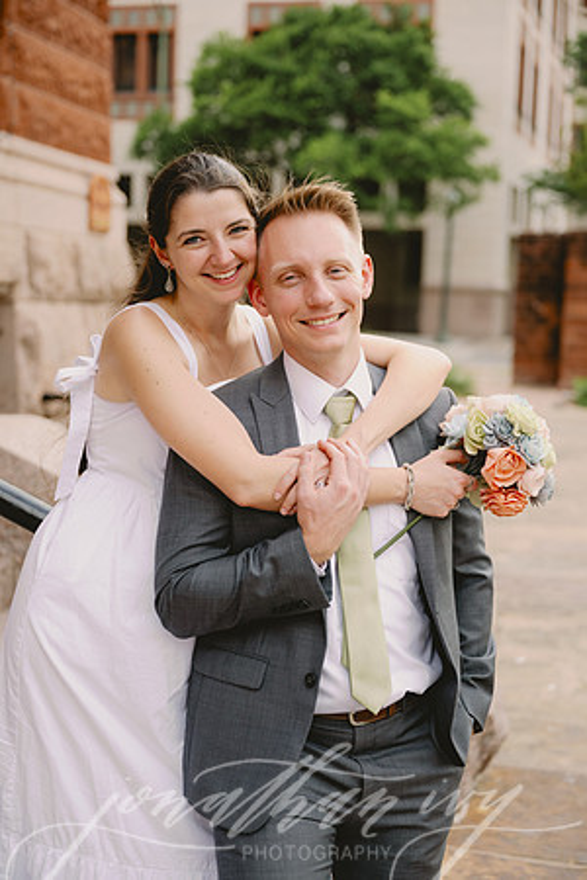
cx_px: 294
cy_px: 440
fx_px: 1345
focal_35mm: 55
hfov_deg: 24.6
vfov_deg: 36.2
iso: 400
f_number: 2.8
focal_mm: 55
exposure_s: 1/1000
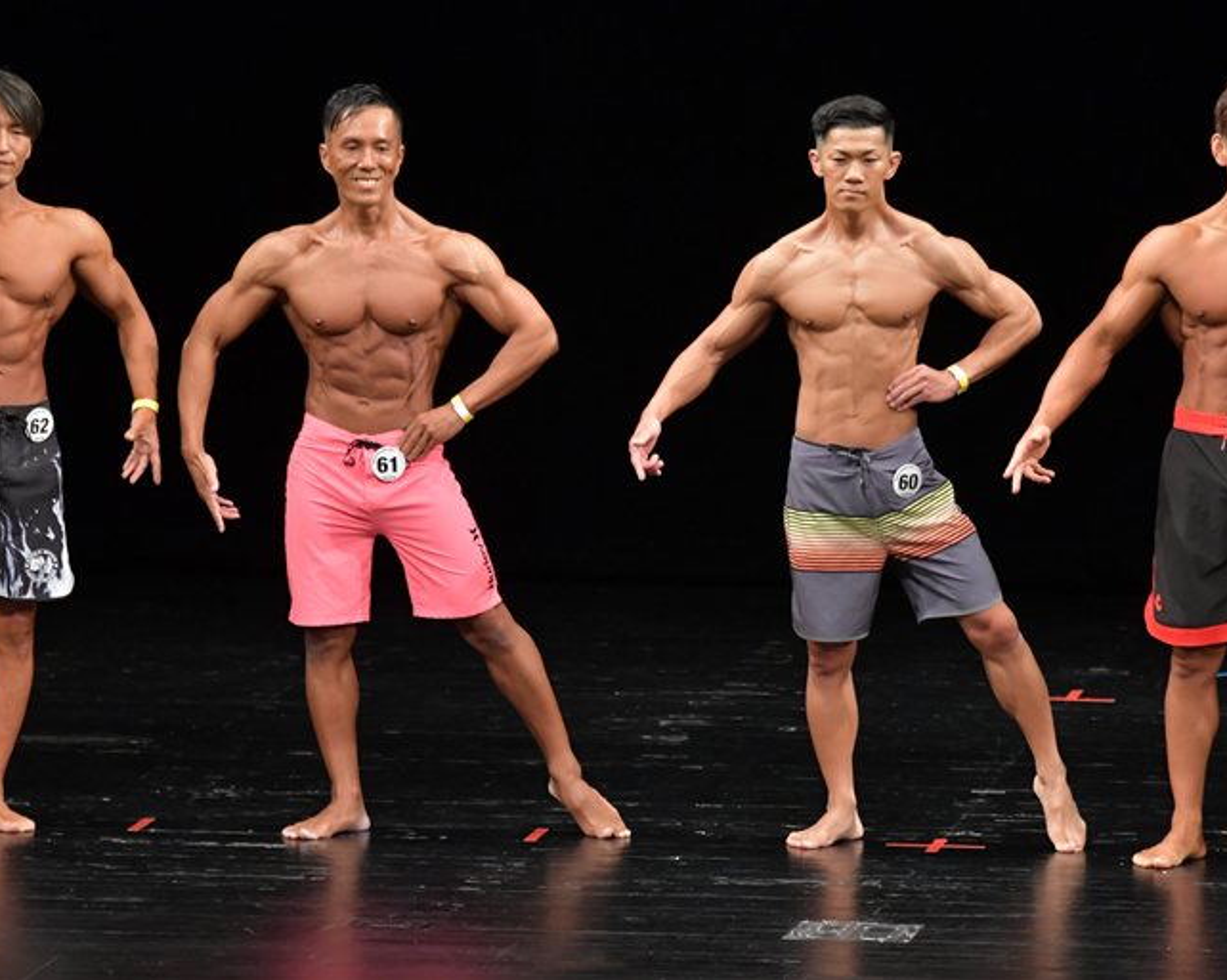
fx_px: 10490
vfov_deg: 5.4
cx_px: 599
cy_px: 491
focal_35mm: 289
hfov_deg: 6.7
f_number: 5.6
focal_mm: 170
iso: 3200
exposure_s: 1/400
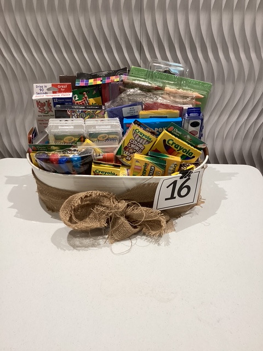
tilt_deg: -33.6
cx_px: 132
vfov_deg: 58.4
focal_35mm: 31
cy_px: 176
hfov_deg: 45.4
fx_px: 314
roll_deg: +2.0
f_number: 2.4
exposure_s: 1/60
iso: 100
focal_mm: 3.3
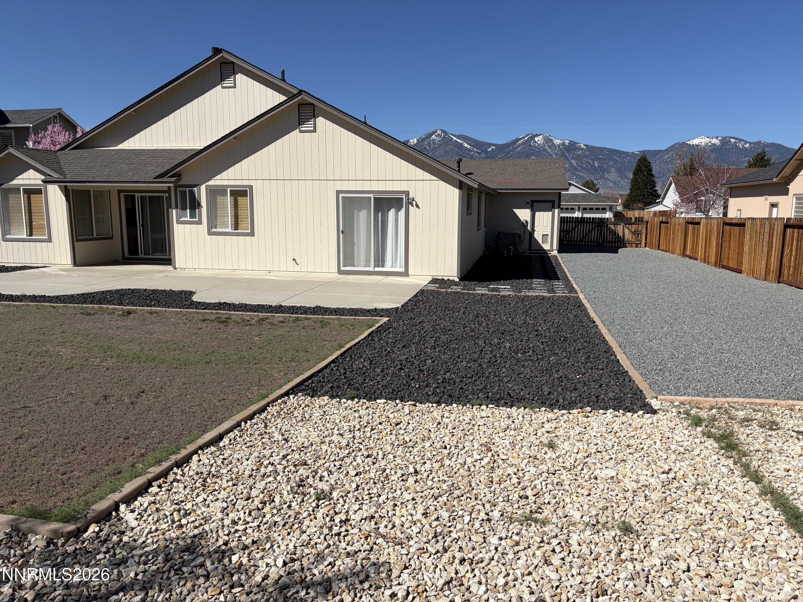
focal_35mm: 26
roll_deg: -0.2
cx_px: 402
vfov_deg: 53.1
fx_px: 603
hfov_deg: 67.3
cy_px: 301
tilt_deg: -8.2
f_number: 1.6
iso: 50
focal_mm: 5.96
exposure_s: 1/6993
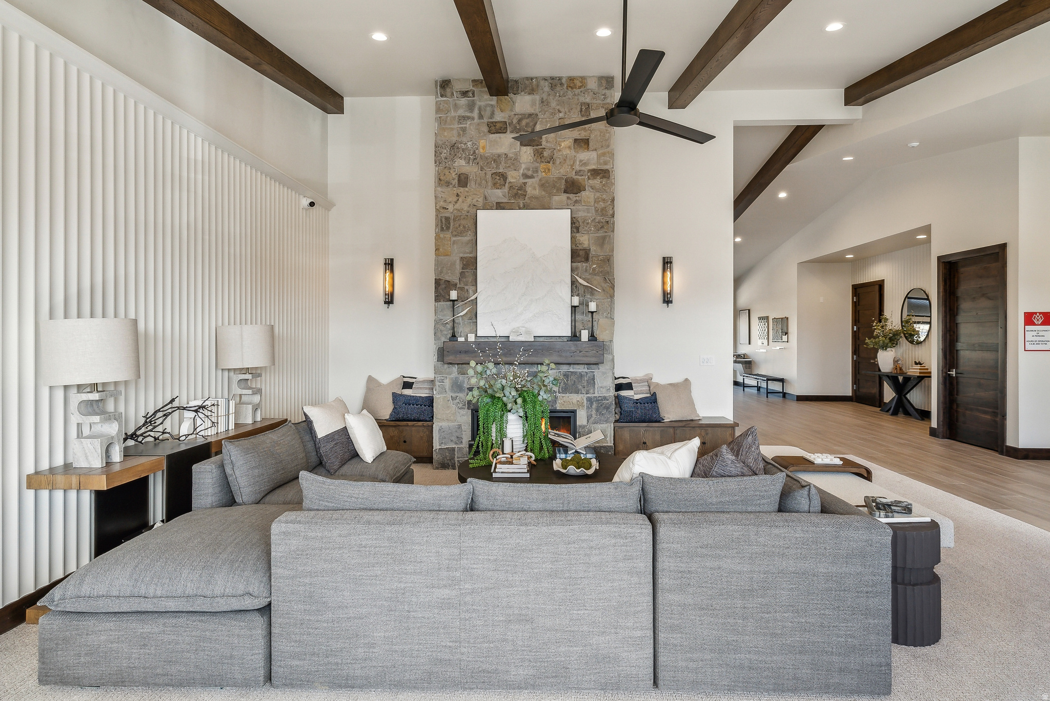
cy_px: 350
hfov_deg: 90.0
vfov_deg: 67.5
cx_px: 525
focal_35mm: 18
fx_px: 525
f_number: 5.6
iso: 1600
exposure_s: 1/250
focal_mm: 18
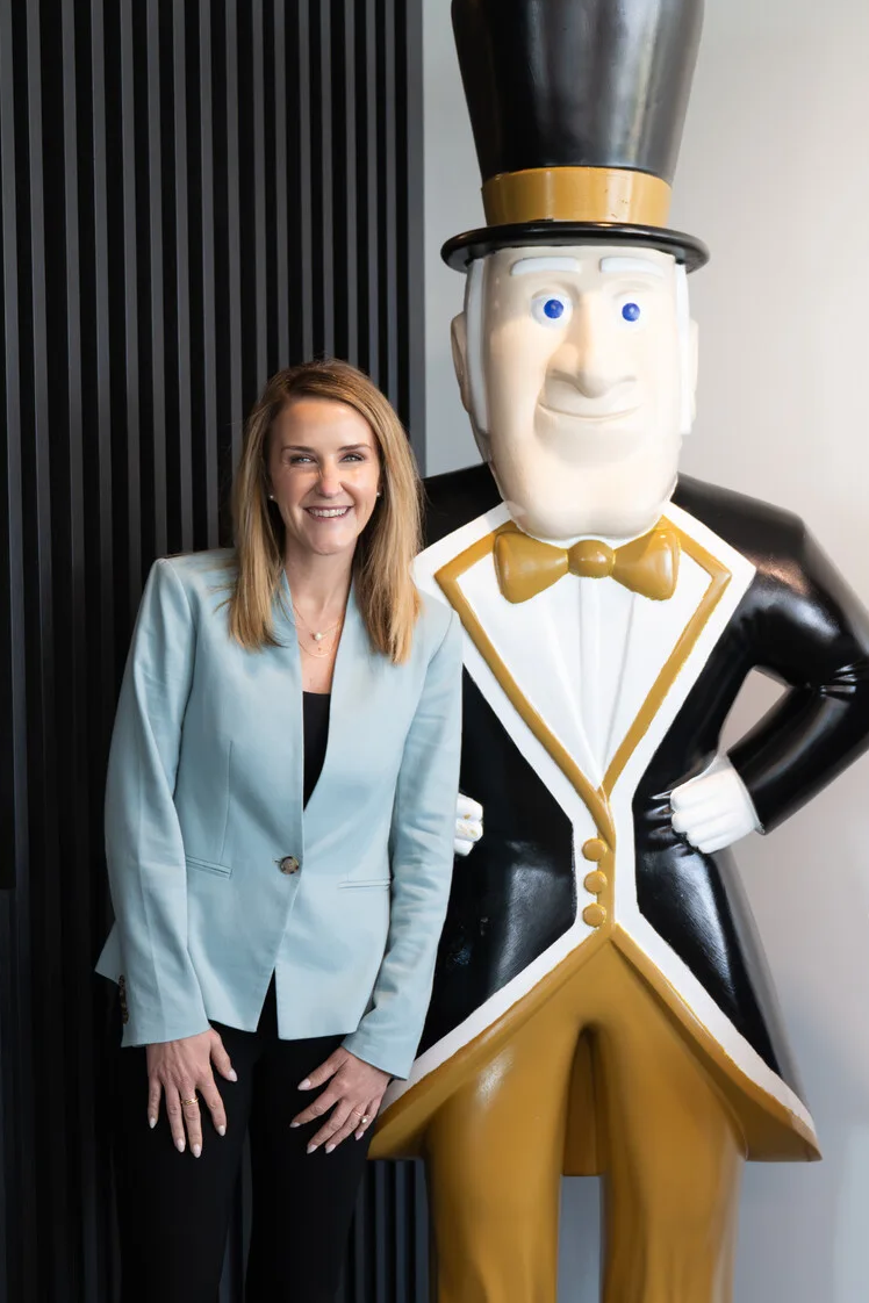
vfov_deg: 27.7
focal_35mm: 73
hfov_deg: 18.6
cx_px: 637
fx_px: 2643
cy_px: 742
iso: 2000
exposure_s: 1/160
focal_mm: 40
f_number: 2.8
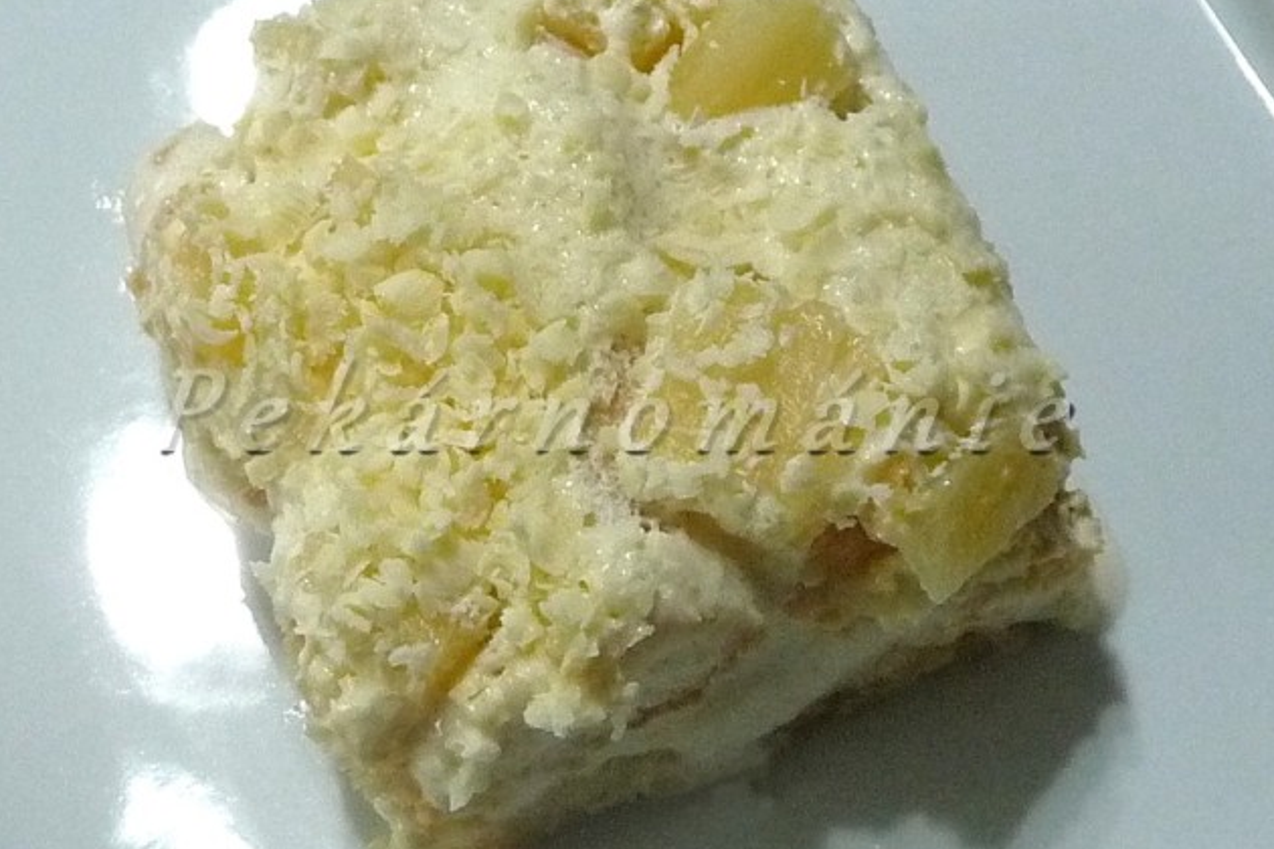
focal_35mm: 66
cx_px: 580
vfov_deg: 20.6
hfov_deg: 30.5
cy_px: 439
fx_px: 2335
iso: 400
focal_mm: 5
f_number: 3.4
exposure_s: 1/30
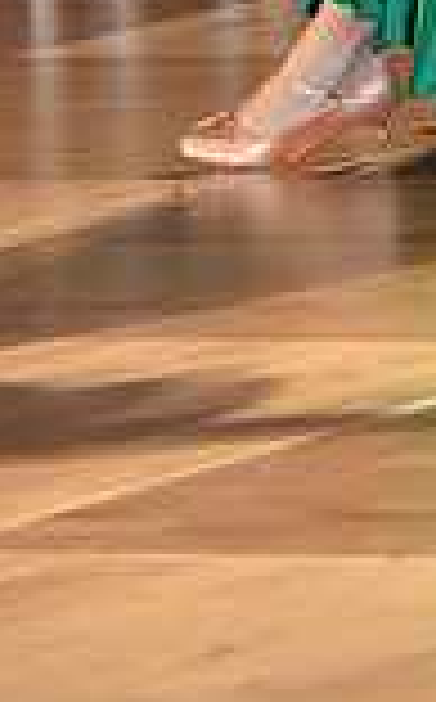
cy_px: -598
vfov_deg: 4.1
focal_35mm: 513
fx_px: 9789
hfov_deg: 2.5
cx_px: 780
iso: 2000
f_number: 5
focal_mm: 135
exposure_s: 1/250
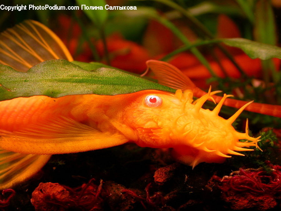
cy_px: 106
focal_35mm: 60
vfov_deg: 24.4
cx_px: 140
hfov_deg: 32.2
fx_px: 487
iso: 100
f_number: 3.1
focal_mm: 12.4
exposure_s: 1/9.4
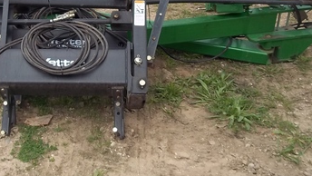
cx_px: 78
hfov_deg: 33.2
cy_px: 30
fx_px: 513
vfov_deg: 19.2
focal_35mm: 62
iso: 80
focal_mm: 6.5
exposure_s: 1/100
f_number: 8
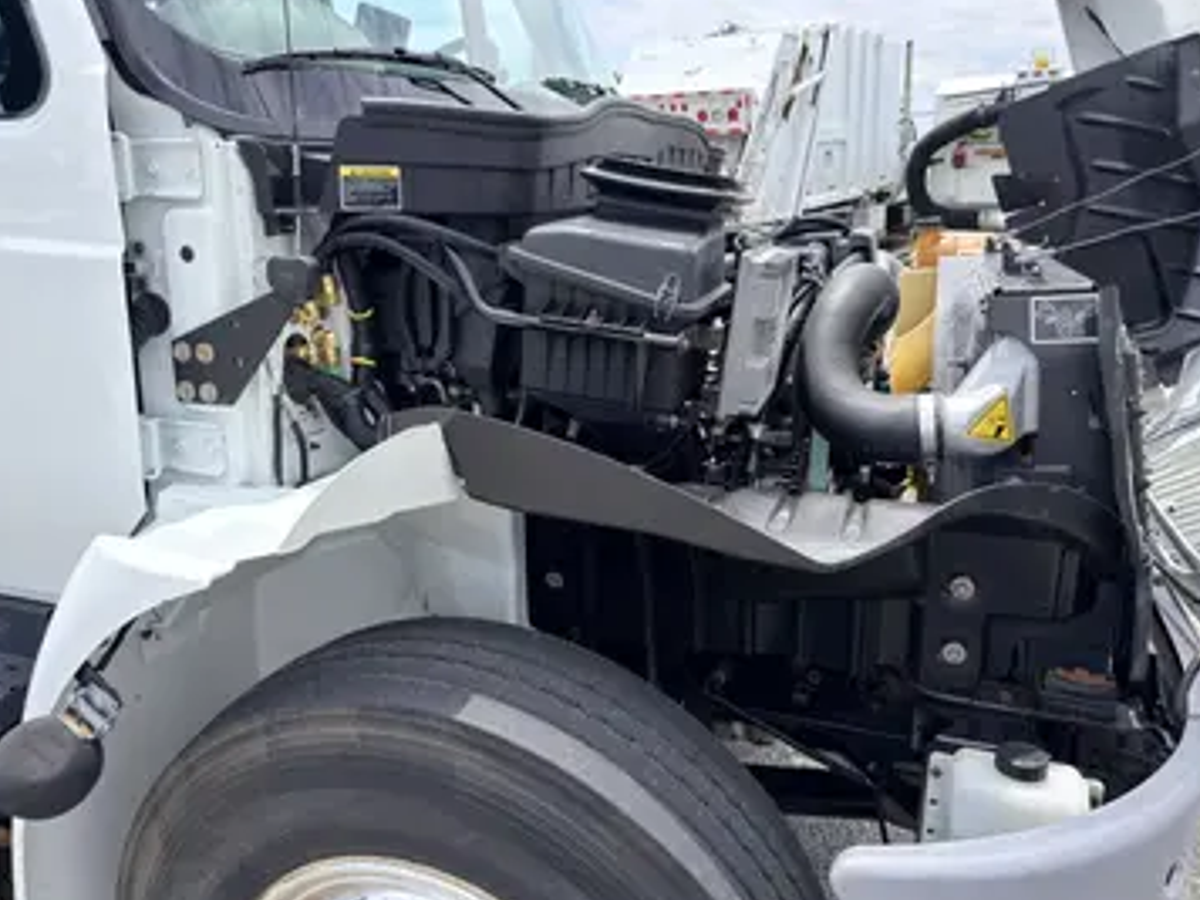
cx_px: 603
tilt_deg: -13.8
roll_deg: +0.4
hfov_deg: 65.3
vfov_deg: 51.3
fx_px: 936
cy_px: 431
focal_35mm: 27
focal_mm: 6.76
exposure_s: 1/2985
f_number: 1.78
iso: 100
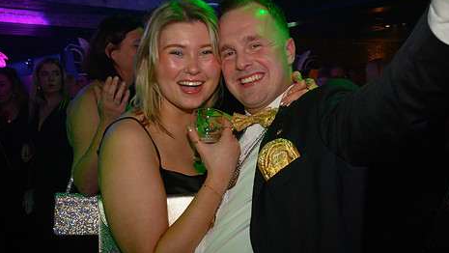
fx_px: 560
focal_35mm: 47
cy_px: 117
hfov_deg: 43.6
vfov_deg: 25.5
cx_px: 262
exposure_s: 1/160
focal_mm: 24
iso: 640
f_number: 5
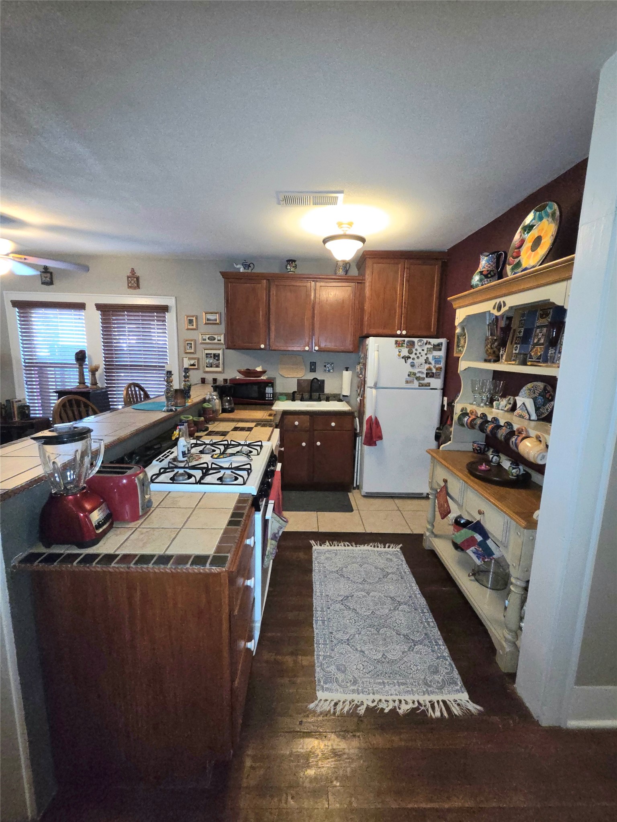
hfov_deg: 89.9
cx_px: 308
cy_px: 411
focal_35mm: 13
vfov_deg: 106.2
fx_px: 309
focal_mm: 2.2
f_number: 2.2
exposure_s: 1/60.2
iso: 320
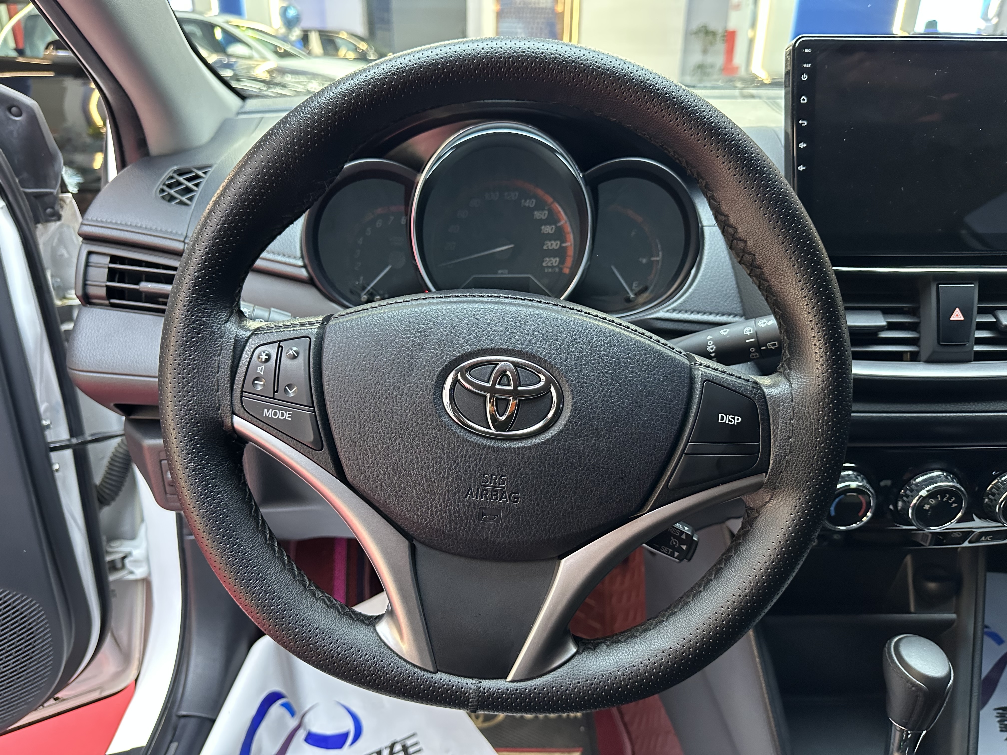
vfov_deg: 56.8
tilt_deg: -24.2
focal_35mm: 24
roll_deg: -1.2
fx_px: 698
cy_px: 378
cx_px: 504
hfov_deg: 71.6
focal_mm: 6.86
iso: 640
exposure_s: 1/50
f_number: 1.78
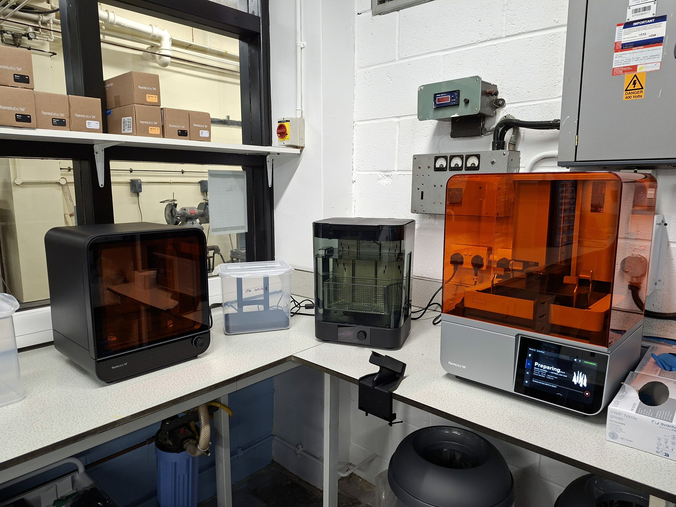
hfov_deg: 73.9
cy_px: 254
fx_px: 449
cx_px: 338
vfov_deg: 58.9
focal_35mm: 23
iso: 250
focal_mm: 5.54
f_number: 1.8
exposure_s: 1/100
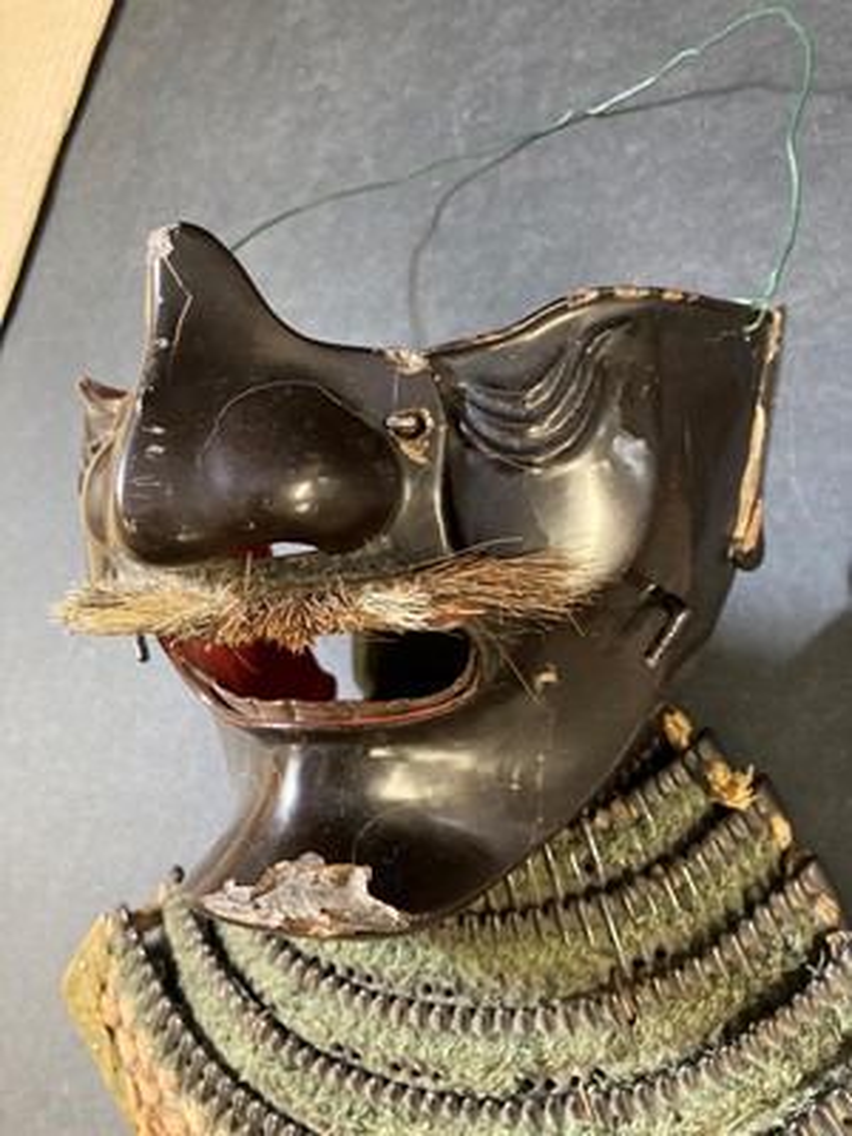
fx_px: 919
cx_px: 426
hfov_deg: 49.7
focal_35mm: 28
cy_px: 568
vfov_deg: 63.4
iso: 320
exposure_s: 1/25
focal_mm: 3.99
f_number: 1.8
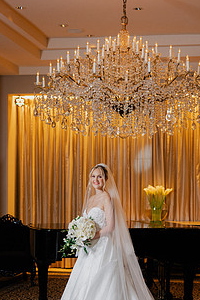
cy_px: 220
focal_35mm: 75
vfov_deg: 26.7
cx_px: 116
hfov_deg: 18.2
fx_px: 625
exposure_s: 1/200
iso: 400
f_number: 2.2
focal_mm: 50
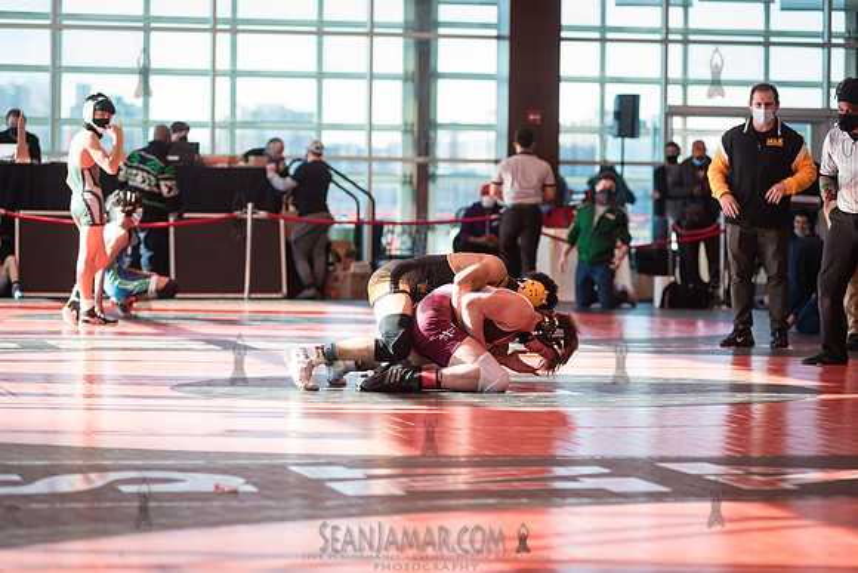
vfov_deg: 10.2
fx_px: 3218
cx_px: 429
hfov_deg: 15.2
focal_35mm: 135
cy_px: 286
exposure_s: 1/400
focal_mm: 135
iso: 400
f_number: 4
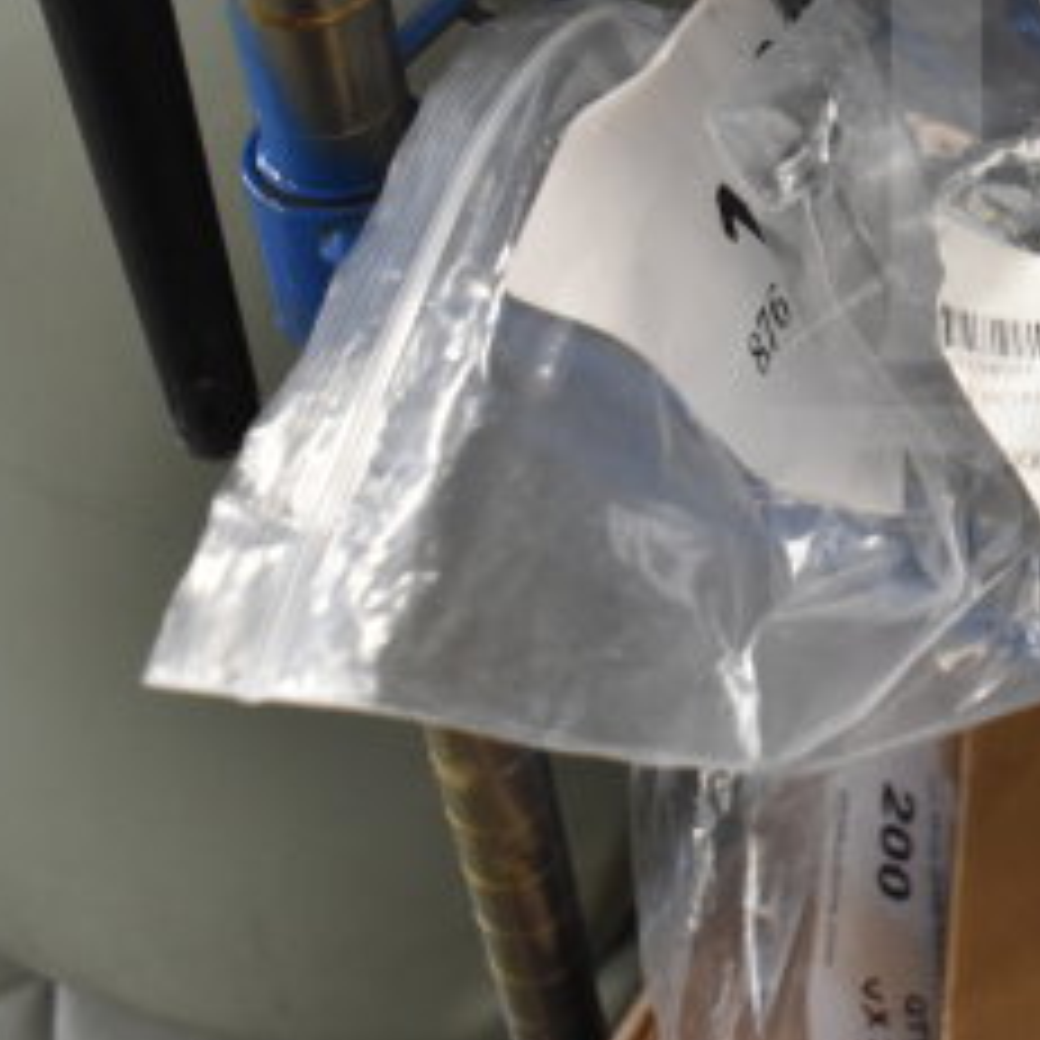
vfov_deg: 23.1
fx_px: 2515
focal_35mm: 74
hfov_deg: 21.5
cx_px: 1274
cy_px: 263
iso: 2000
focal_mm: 22
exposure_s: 1/30
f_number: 3.8
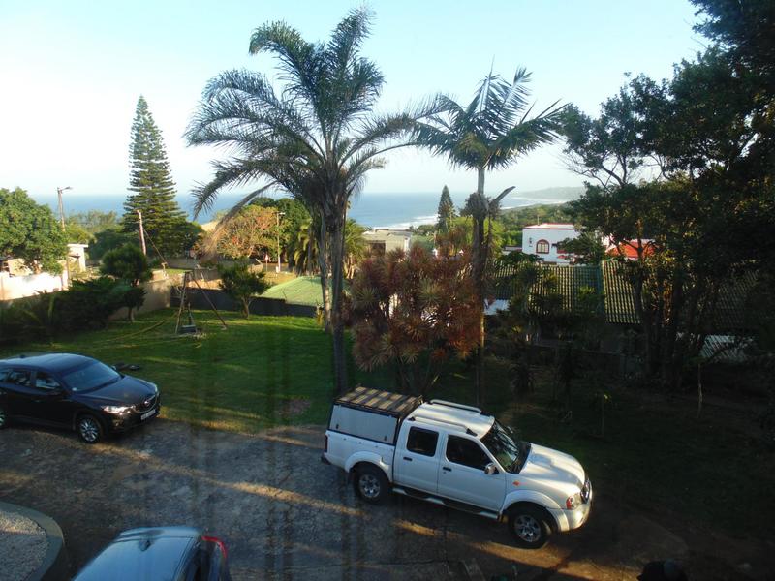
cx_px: 388
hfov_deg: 76.4
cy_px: 290
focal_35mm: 22
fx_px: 493
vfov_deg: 61.1
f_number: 3.1
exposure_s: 1/200
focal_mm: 4
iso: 80
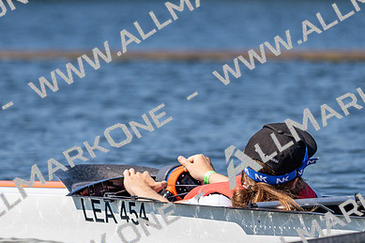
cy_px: 101
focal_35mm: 461
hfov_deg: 4.5
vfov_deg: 3.0
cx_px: 144
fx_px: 4672
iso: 250
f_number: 6.3
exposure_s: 1/2000
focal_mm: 309
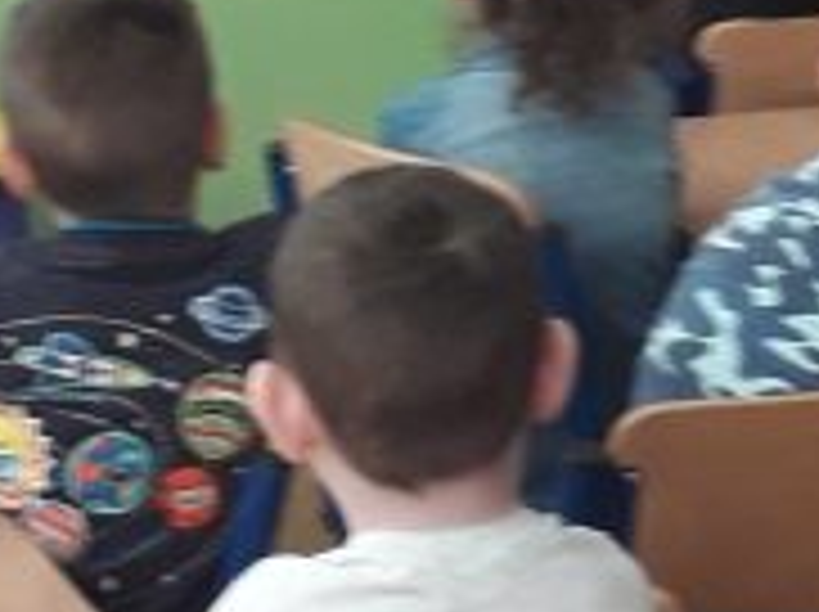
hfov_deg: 13.0
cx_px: 634
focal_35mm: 152
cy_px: 4
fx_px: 3592
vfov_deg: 9.7
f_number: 1.9
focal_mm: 3.6
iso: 125
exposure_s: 1/50
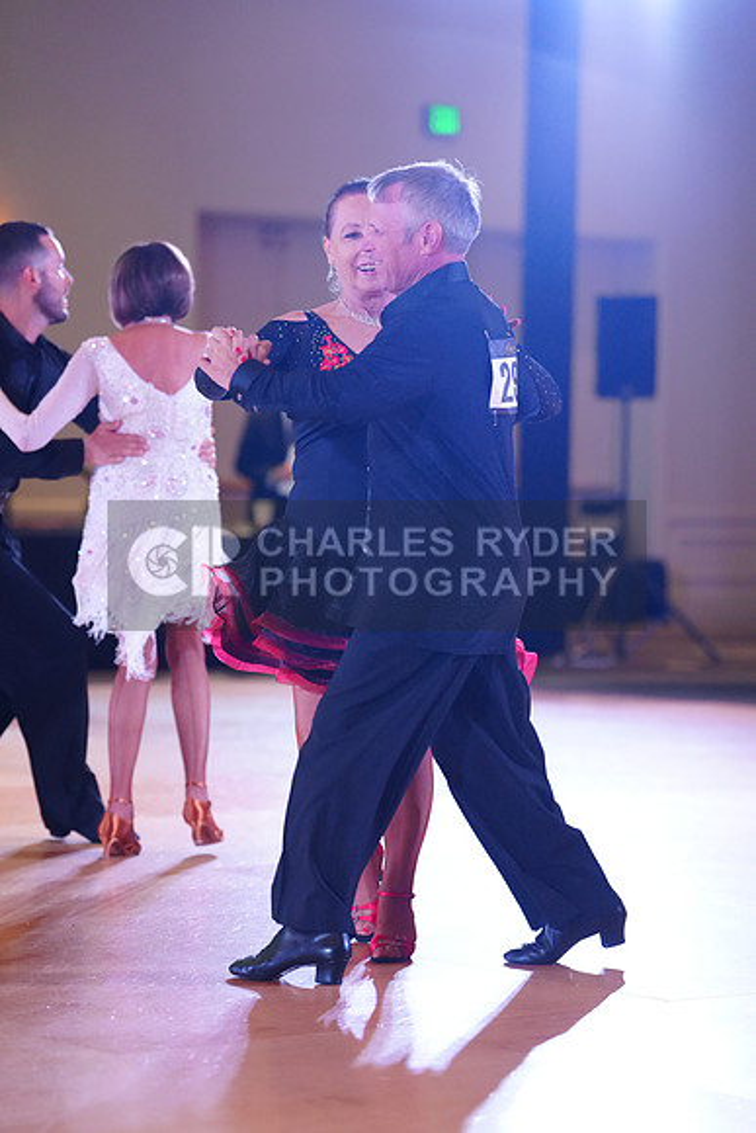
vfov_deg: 17.3
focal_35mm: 118
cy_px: 566
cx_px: 378
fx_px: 3714
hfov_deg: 11.6
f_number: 2.8
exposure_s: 1/400
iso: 5000
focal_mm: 118
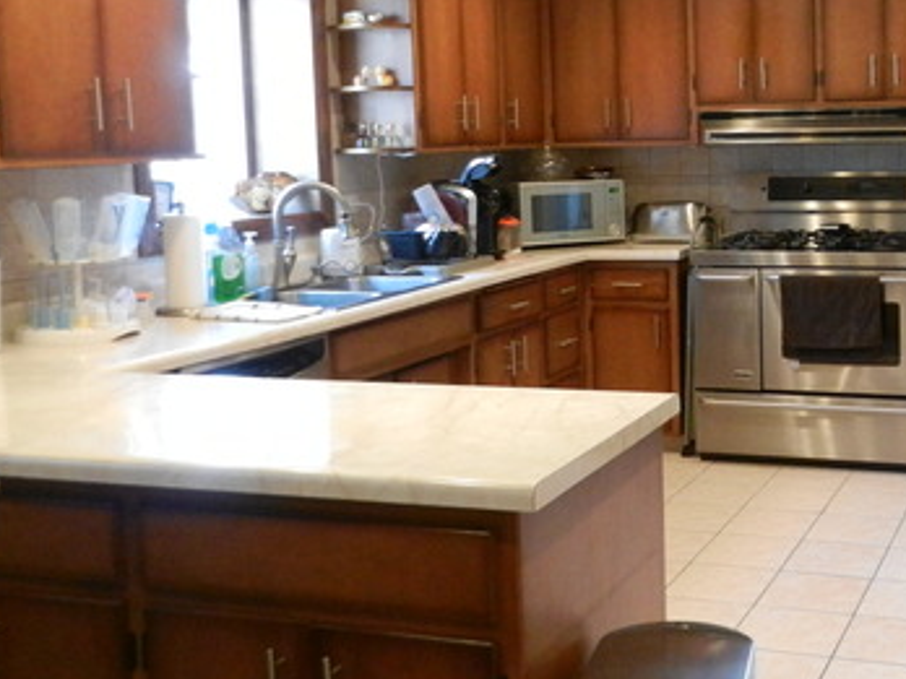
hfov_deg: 39.2
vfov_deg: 31.3
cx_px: 758
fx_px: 1204
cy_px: 224
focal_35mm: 46
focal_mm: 4.5
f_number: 3.5
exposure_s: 1/40
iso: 800
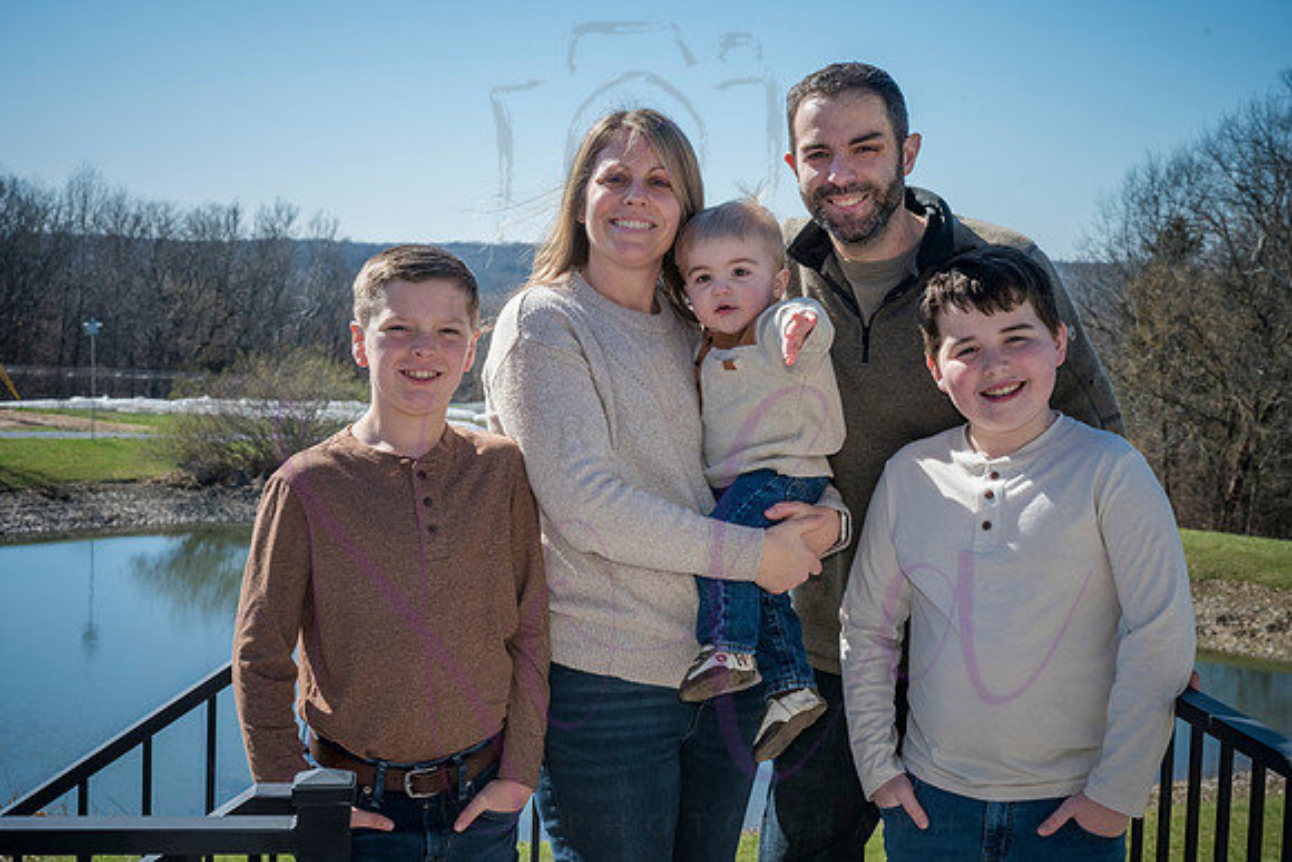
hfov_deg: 35.0
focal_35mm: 57
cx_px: 646
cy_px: 431
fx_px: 2046
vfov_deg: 23.8
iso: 400
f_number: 13
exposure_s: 1/320
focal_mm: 57
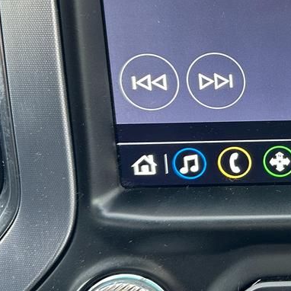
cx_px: 384
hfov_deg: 21.8
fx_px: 675
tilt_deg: -22.0
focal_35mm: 71
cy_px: 85
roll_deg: +0.7
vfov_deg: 24.1
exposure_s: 1/49
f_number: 1.78
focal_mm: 6.86
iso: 200
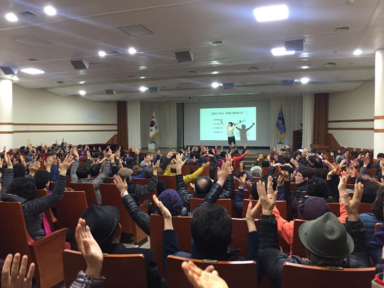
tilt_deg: -5.5
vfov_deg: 48.2
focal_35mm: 29
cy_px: 144
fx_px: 322
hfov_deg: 61.7
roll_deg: -0.5
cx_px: 192
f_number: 2.2
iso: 200
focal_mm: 4.15
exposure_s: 1/30
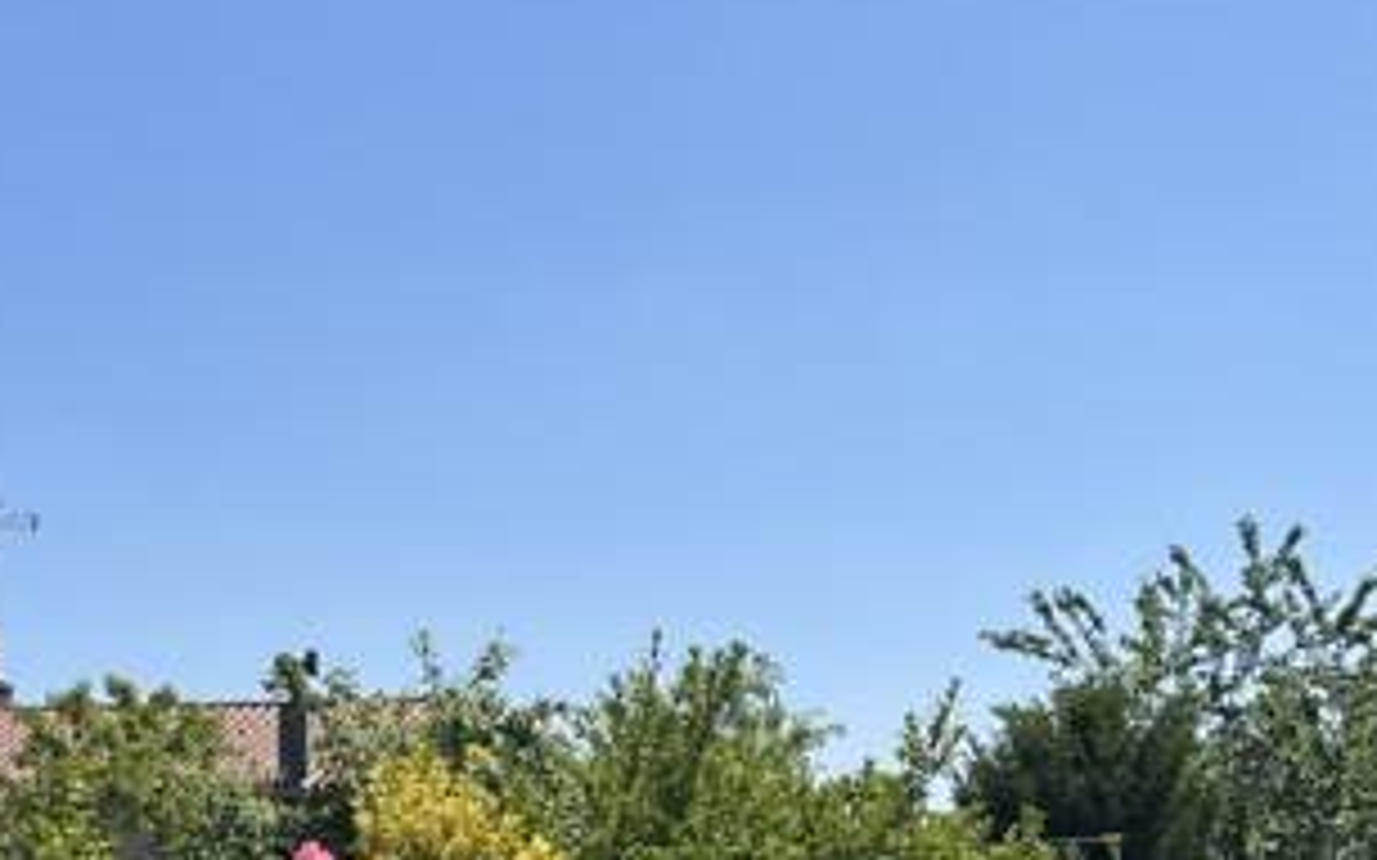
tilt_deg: -1.7
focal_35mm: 72
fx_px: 2701
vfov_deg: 17.3
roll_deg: +0.5
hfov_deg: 28.6
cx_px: 616
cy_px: 1031
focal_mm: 5.1
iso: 50
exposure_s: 1/3623
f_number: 1.6
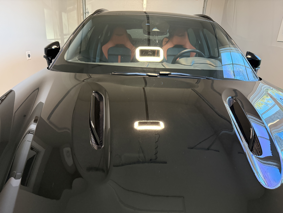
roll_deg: -2.0
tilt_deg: -19.6
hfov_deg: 71.6
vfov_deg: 56.8
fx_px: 196
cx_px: 142
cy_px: 106
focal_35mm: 24
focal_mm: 6.76
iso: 800
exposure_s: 1/40
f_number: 1.78
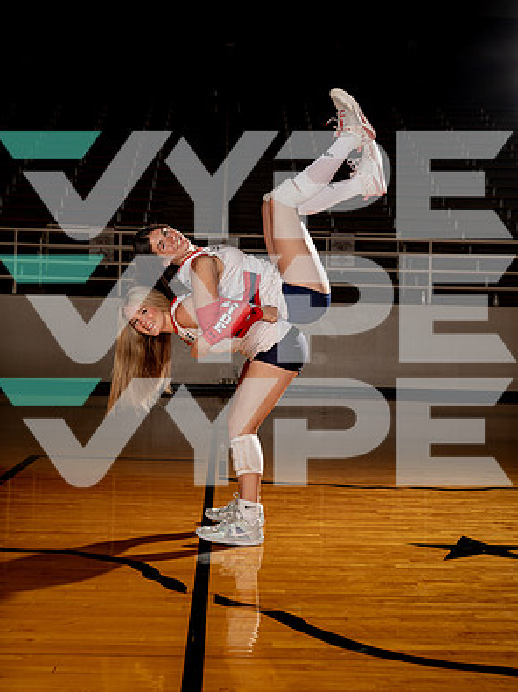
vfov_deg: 33.8
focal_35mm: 57
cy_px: 310
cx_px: 257
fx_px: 1138
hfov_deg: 25.6
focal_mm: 52
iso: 100
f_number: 5.6
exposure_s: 1/250
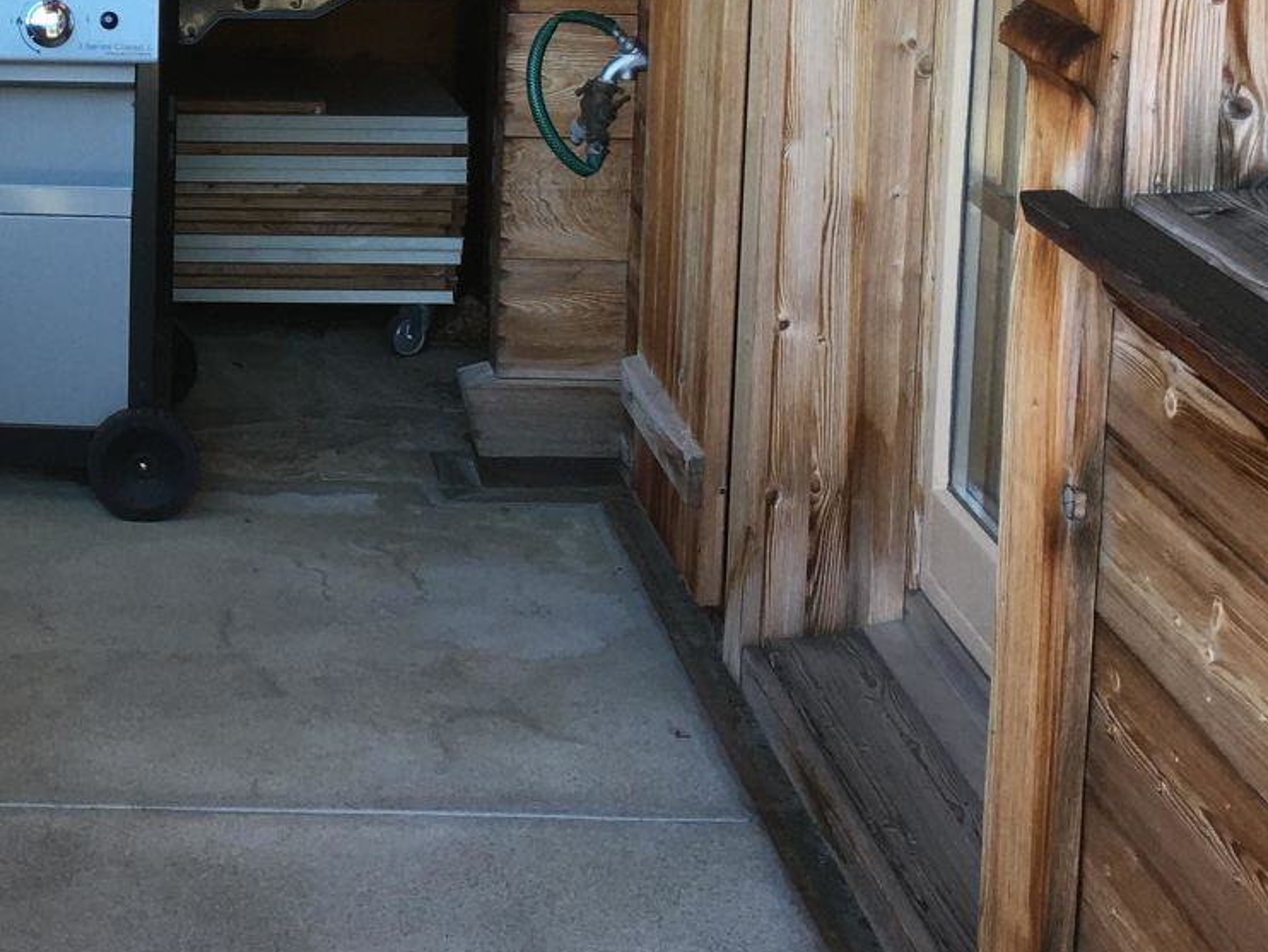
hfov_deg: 22.9
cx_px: -137
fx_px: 2931
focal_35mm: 80
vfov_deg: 18.0
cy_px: 32
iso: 32
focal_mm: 4.15
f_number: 2.2
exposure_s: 1/100
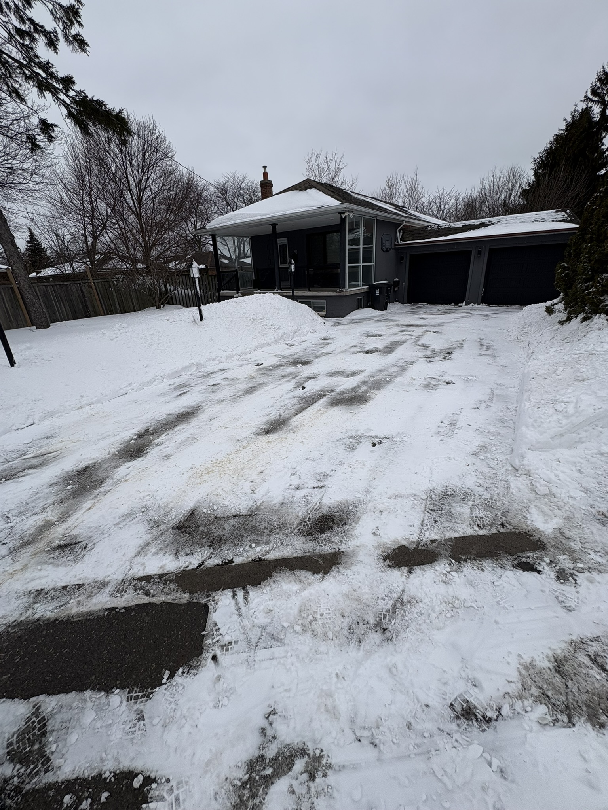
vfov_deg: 102.1
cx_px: 304
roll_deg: +3.1
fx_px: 328
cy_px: 405
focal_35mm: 14
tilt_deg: -21.0
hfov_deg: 85.7
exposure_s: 1/2874
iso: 50
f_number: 2.2
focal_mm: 2.22
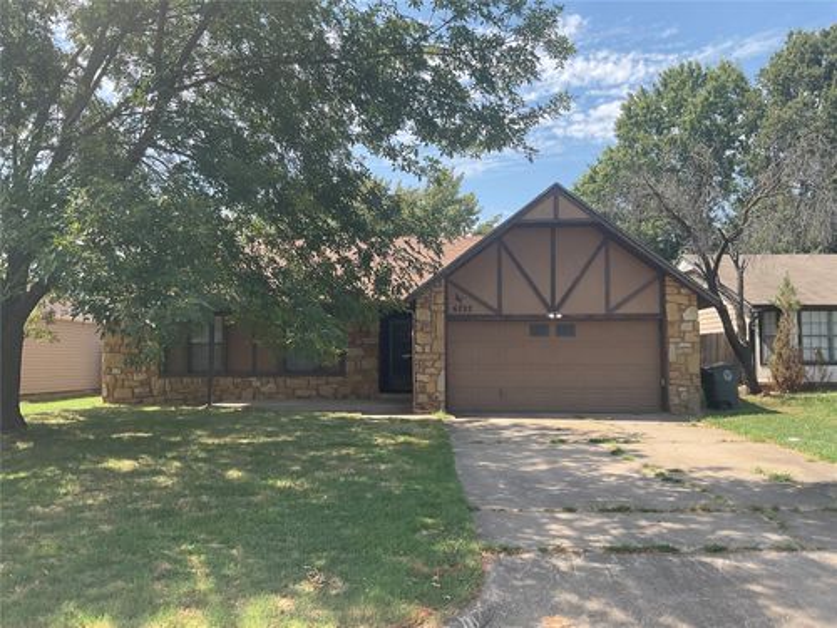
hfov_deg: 61.7
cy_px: 314
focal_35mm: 29
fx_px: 701
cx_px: 418
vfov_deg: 48.2
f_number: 1.8
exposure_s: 1/855
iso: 16
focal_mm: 3
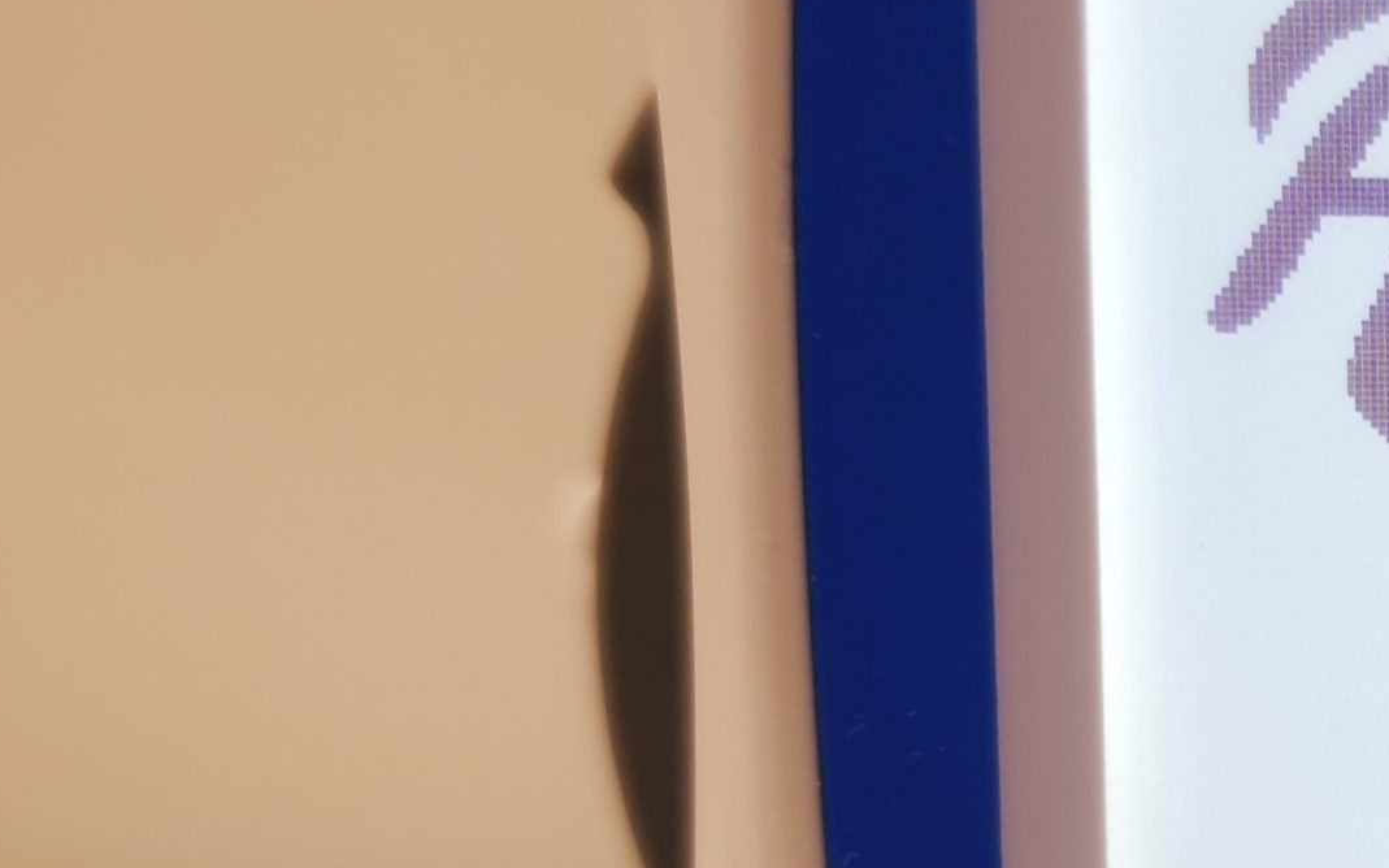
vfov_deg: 19.5
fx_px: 2498
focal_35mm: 66
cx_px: 1623
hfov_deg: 27.7
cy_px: 693
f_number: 1.5
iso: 50
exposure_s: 1/118
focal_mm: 4.3
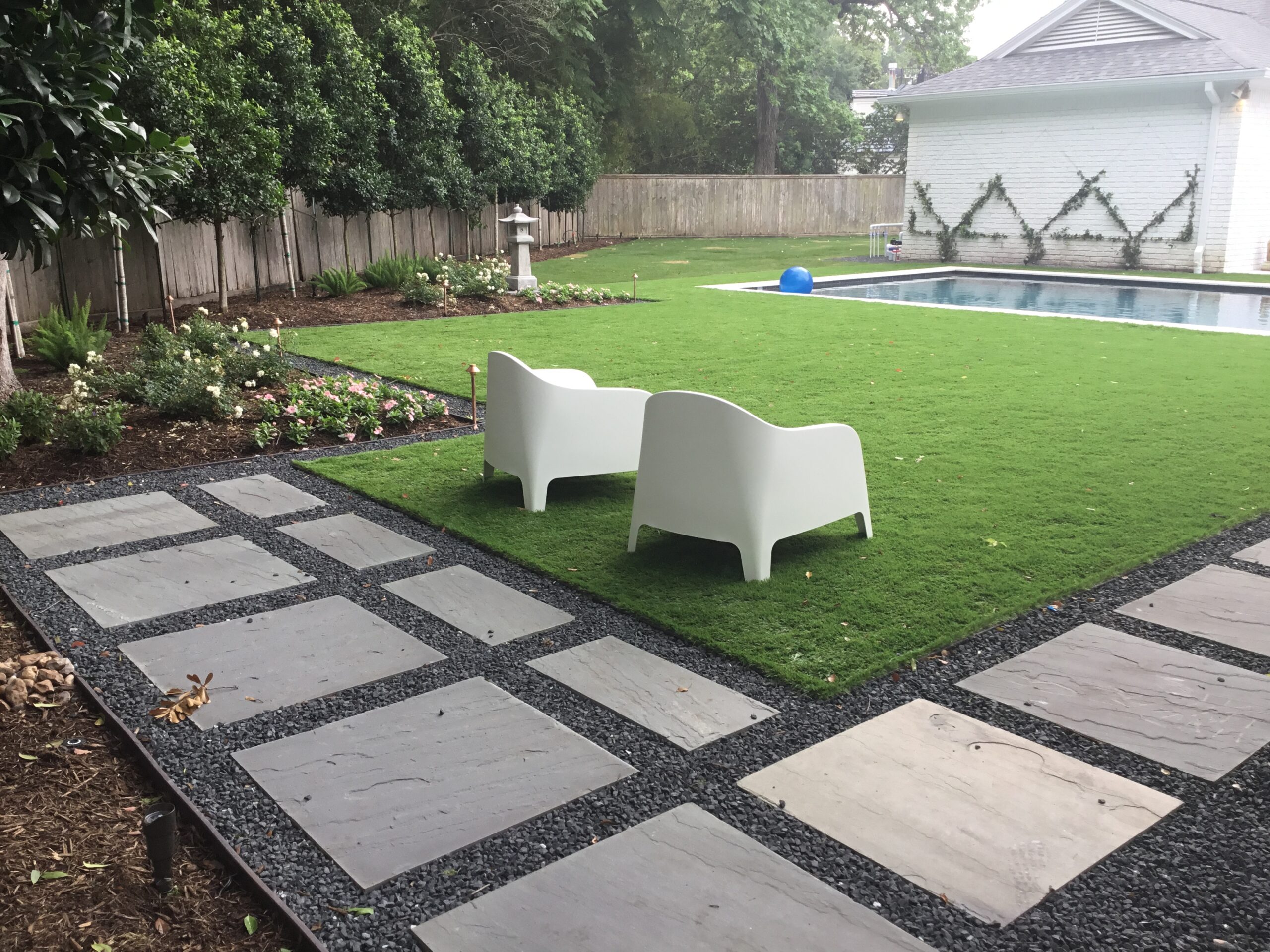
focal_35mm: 31
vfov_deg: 45.4
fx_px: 1137
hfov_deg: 58.4
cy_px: 476
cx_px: 635
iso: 25
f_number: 2.4
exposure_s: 1/158
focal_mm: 3.3
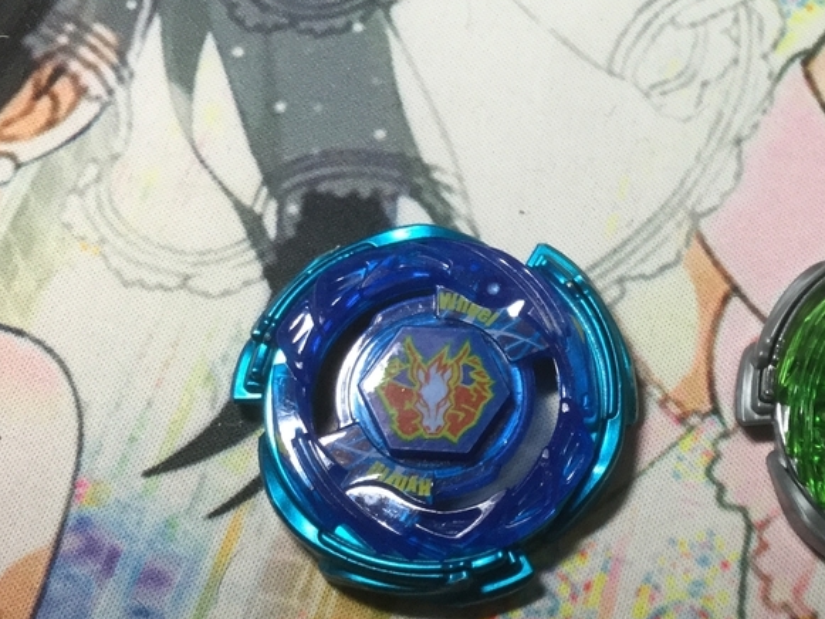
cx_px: 653
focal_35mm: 64
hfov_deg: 29.6
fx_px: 1526
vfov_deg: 22.9
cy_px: 382
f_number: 2.4
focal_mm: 3.3
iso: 50
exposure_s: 1/30
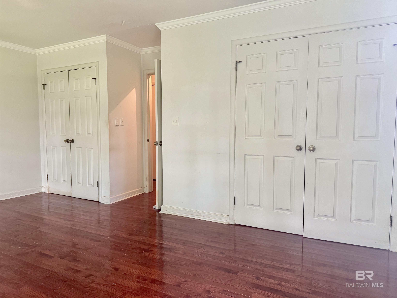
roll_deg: -0.1
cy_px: 149
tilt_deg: -3.5
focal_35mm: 24
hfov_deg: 71.6
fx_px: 275
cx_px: 198
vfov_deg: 56.8
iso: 250
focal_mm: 6.76
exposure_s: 1/60
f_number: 1.78
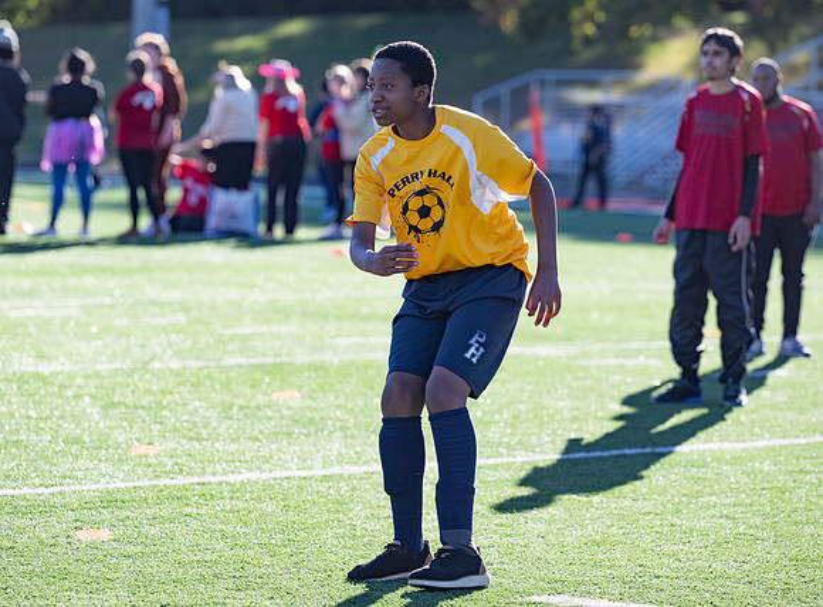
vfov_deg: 8.0
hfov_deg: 10.9
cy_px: 273
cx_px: 412
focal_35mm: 183
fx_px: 4324
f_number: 4
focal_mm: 155
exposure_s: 1/1600
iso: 320
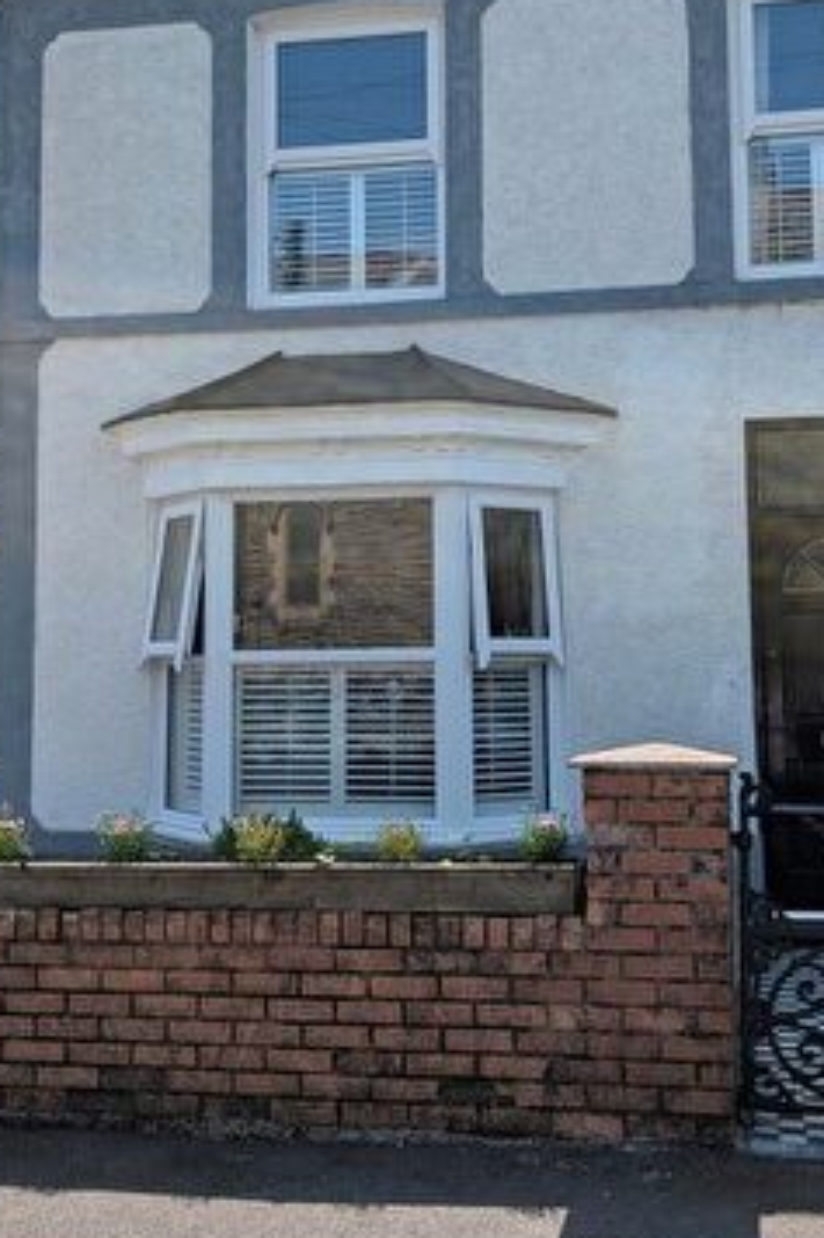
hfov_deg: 27.5
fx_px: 1684
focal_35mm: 49
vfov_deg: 40.1
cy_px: 475
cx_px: 436
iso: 21
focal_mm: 6.9
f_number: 1.68
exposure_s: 1/1073
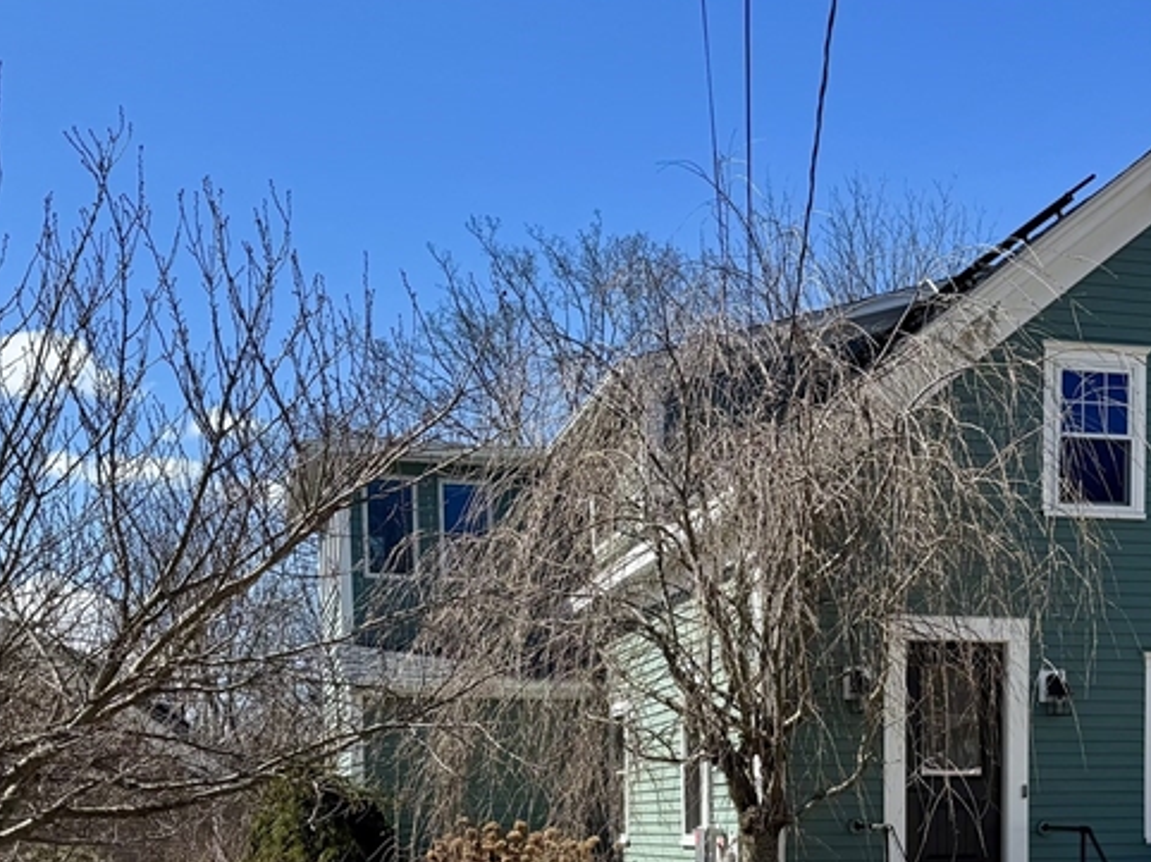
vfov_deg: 26.8
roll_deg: +0.0
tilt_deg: -1.9
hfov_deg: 37.2
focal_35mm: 51
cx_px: 747
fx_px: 1695
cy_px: 881
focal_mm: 6.76
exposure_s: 1/3802
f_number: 1.78
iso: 80
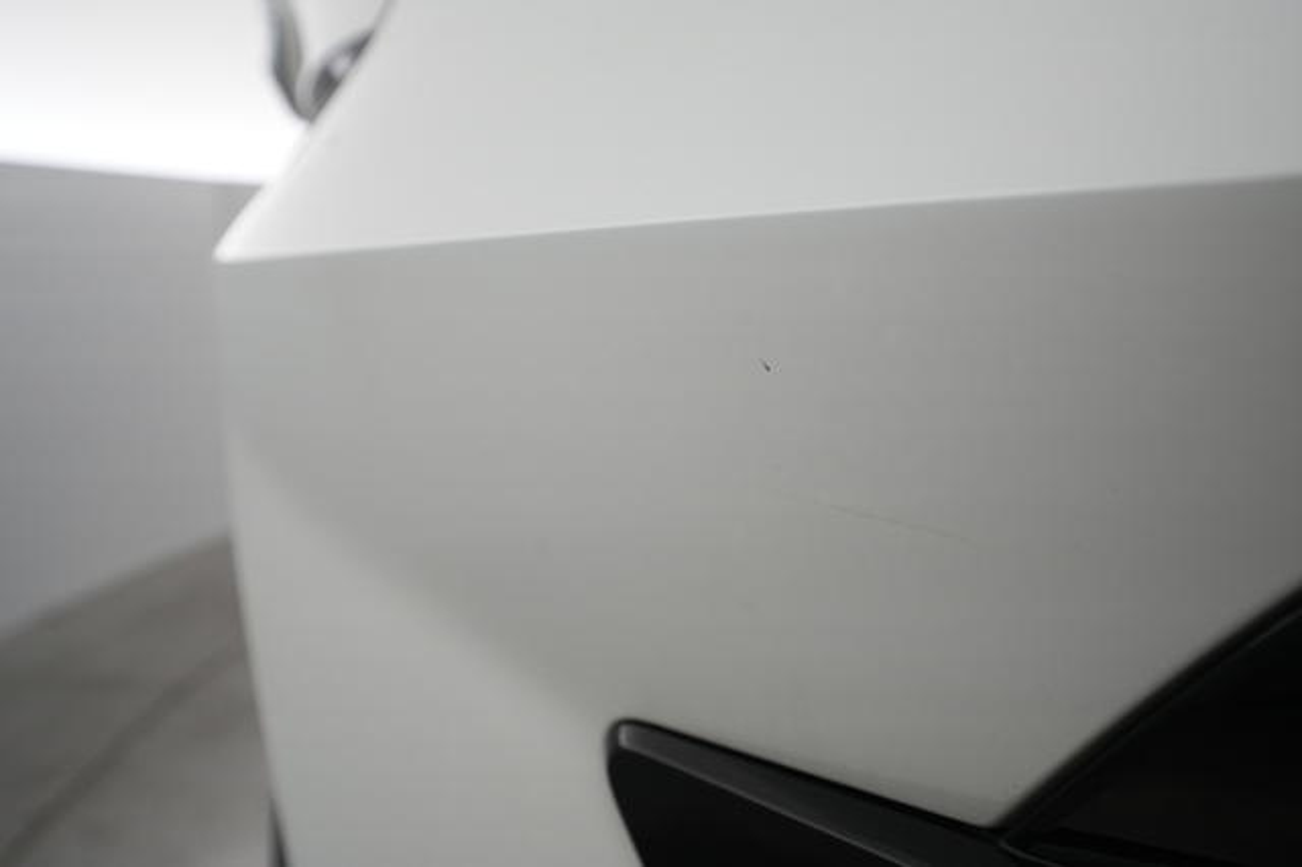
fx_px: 1012
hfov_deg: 65.5
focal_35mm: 28
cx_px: 651
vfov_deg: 46.4
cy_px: 434
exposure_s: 1/100
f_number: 5.6
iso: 2000
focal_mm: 28
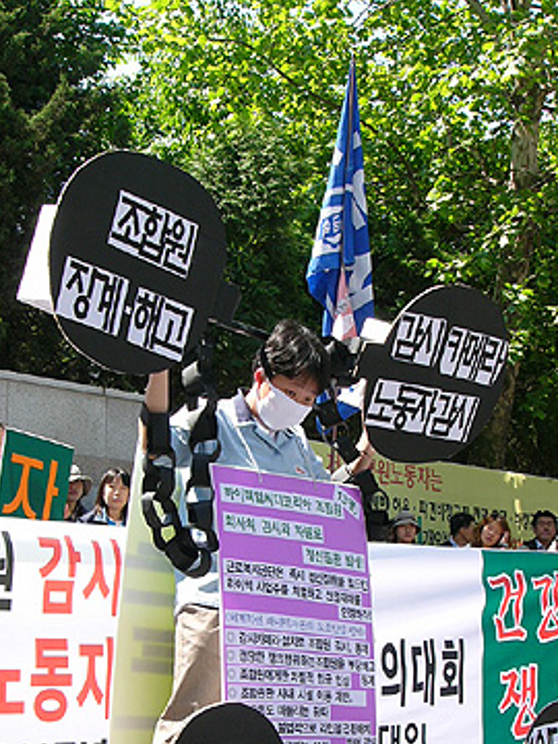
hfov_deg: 21.6
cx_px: 286
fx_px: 1462
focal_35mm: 68
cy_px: 492
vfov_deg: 28.4
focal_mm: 8.2
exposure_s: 1/200
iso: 50
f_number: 4
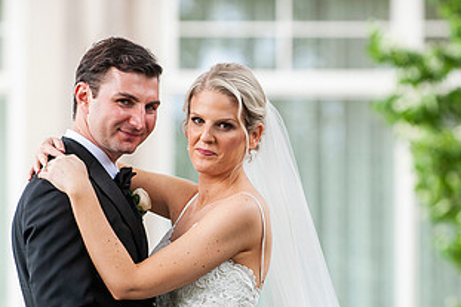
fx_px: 4300
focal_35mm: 336
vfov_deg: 4.1
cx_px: 209
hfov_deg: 6.1
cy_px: 200
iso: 640
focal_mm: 180
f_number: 3.5
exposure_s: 1/320
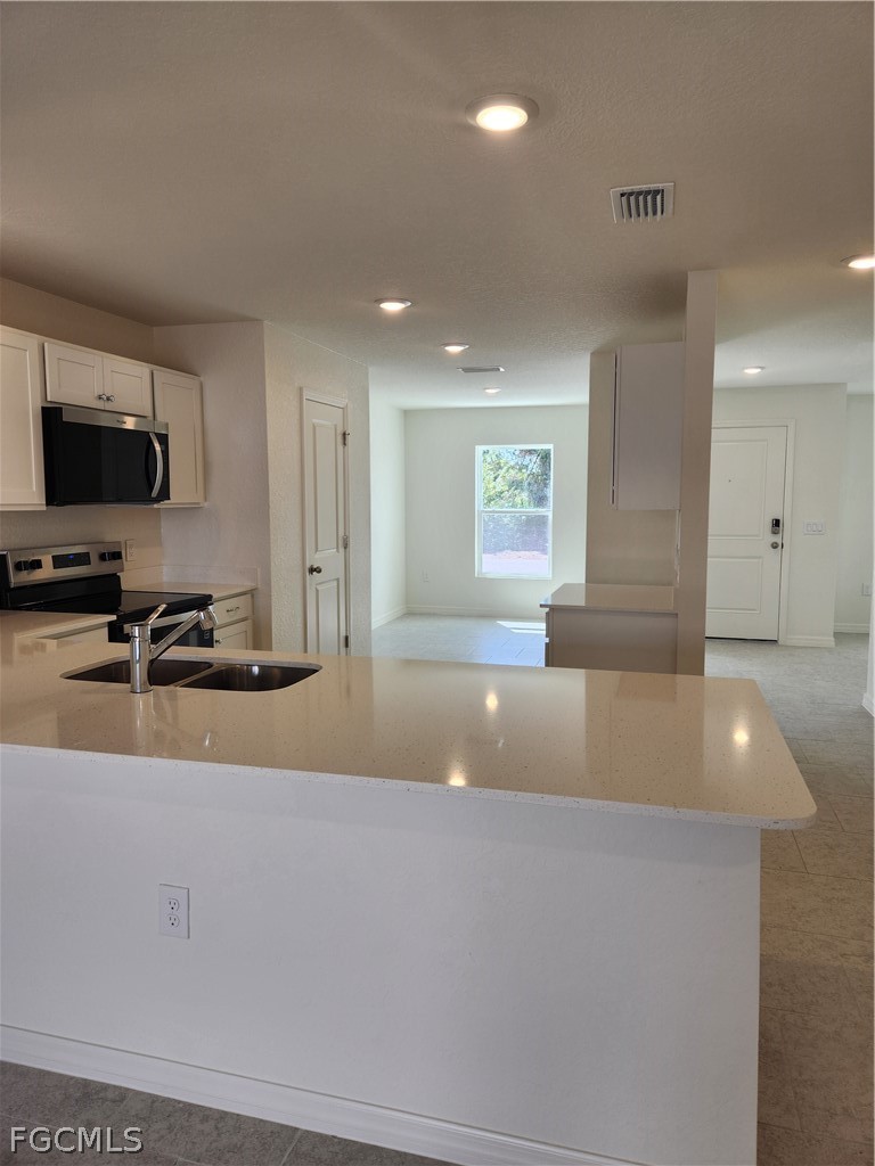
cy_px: 583
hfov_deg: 58.9
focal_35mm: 23
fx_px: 775
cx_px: 438
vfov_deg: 73.9
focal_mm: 5.4
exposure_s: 1/120
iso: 32
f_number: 1.8
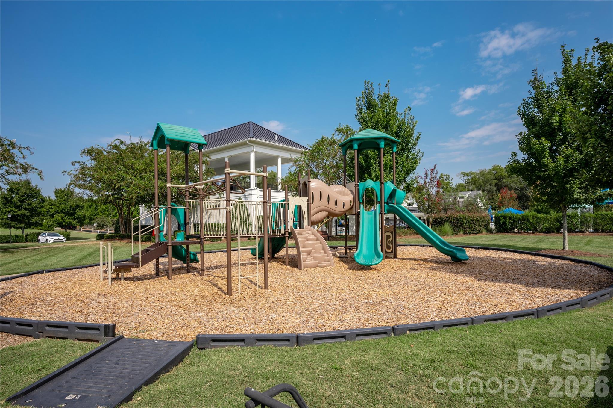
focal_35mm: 20
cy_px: 204
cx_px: 306
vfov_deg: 60.6
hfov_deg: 82.6
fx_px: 349
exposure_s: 1/400
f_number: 7.1
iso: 100
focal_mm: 20.5
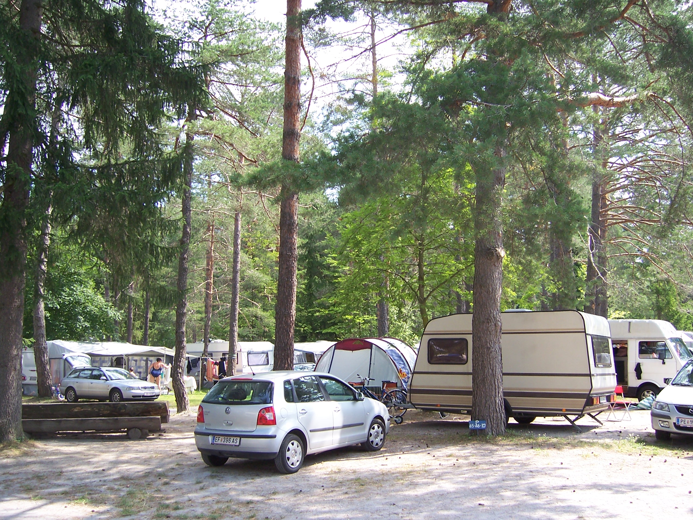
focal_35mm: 36
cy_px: 260
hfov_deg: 51.4
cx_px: 346
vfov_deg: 39.7
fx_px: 721
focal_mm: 6
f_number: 3
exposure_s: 1/250
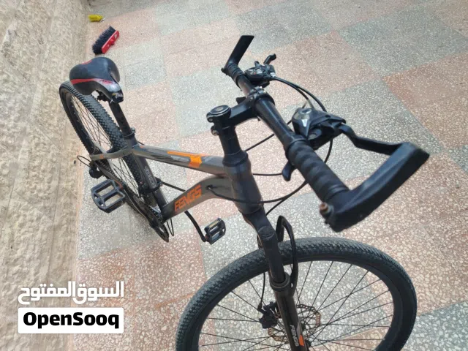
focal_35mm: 24
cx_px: 234
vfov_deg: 56.8
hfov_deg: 71.6
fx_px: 324
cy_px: 176
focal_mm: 5.25
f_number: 1.75
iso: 225
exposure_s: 1/900
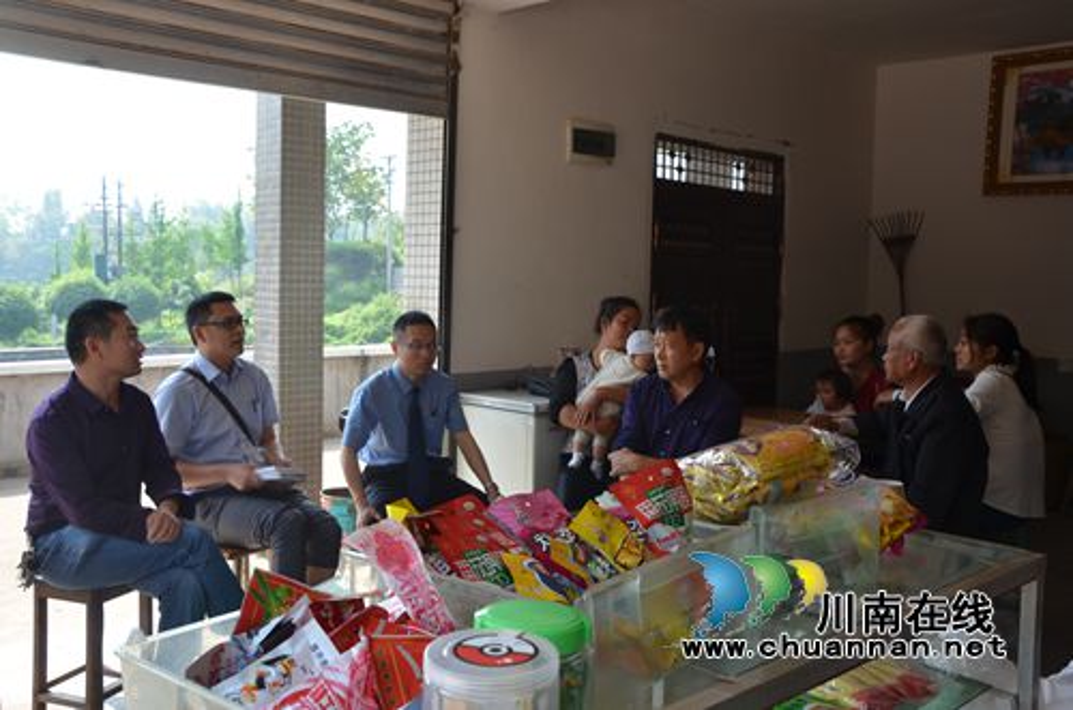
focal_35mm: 36
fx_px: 1071
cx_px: 536
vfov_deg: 36.7
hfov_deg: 53.2
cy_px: 355
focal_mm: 24
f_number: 6.3
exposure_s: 1/160
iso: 200
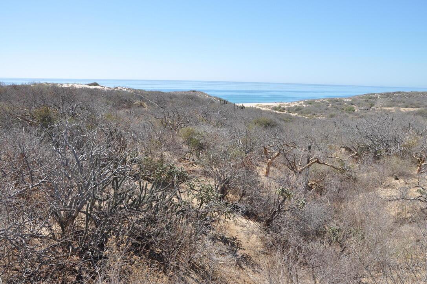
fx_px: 320
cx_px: 214
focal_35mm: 27
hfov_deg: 67.4
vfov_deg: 47.8
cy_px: 142
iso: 320
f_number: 10
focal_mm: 18
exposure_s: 1/400
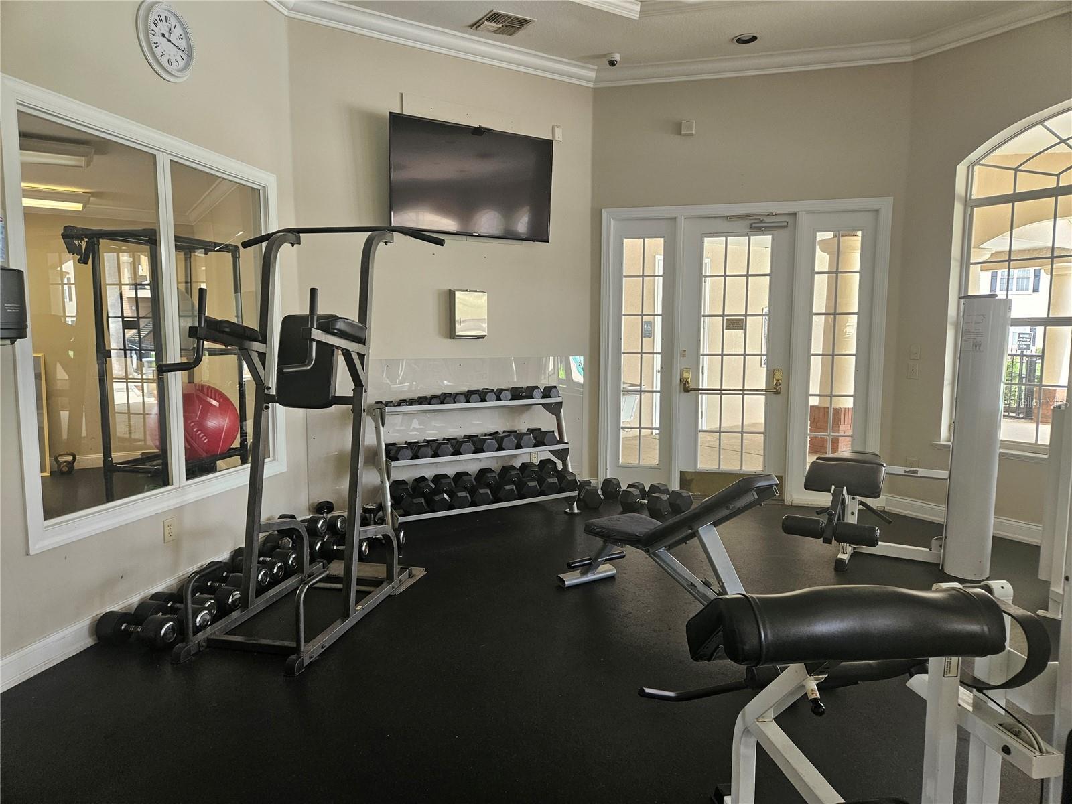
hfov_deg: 73.9
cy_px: 402
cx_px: 536
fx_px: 712
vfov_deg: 58.9
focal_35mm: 23
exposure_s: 1/180
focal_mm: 5.4
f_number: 1.8
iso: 200
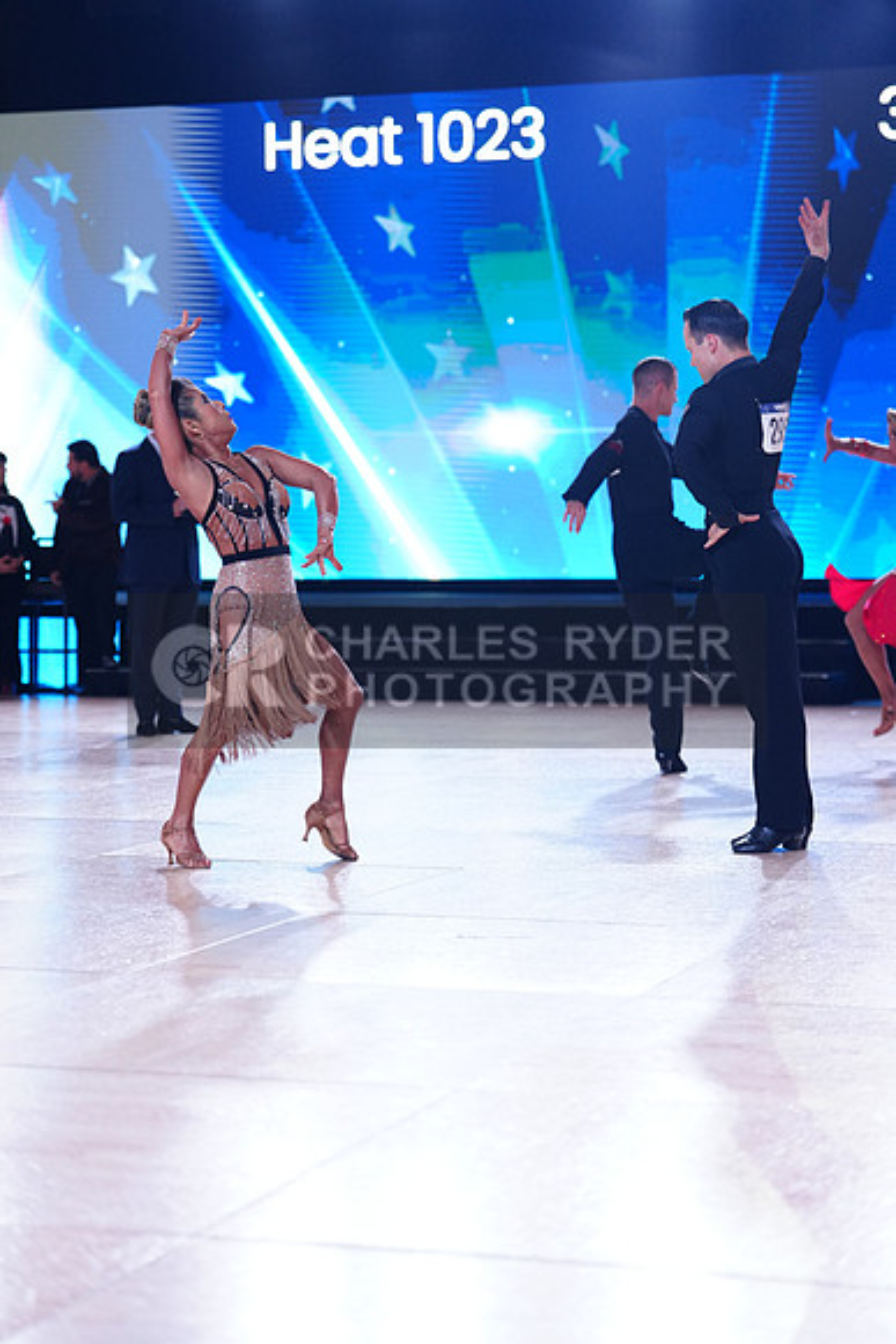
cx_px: 448
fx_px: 2947
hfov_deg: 17.3
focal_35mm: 79
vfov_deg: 25.7
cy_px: 672
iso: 1250
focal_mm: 79
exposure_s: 1/640
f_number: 2.8
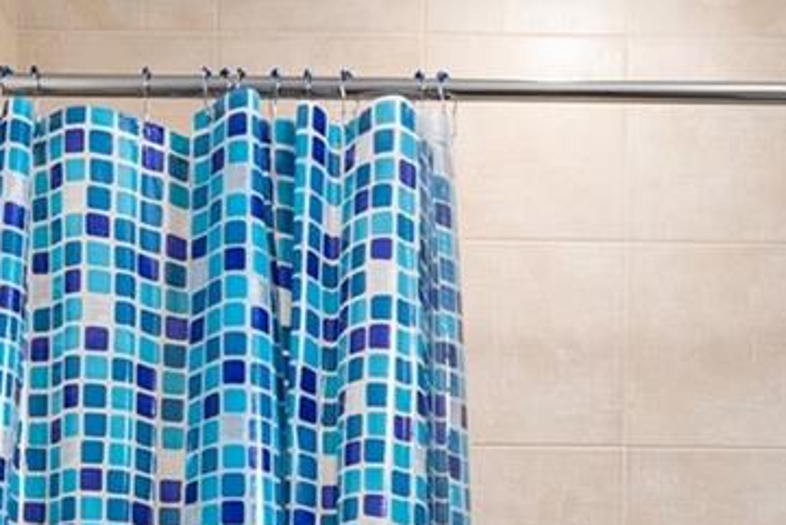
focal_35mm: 71
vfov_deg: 16.9
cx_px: 625
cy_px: 845
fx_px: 1551
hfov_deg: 27.9
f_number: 8
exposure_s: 1.3
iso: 200
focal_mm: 16
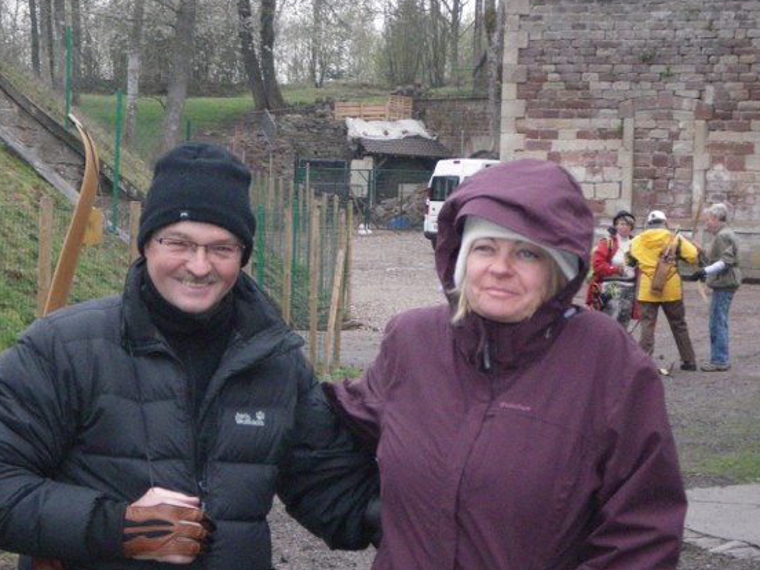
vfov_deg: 13.6
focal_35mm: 109
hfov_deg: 18.0
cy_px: 270
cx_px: 366
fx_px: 2393
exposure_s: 1/125
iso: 500
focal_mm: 16.7
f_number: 5
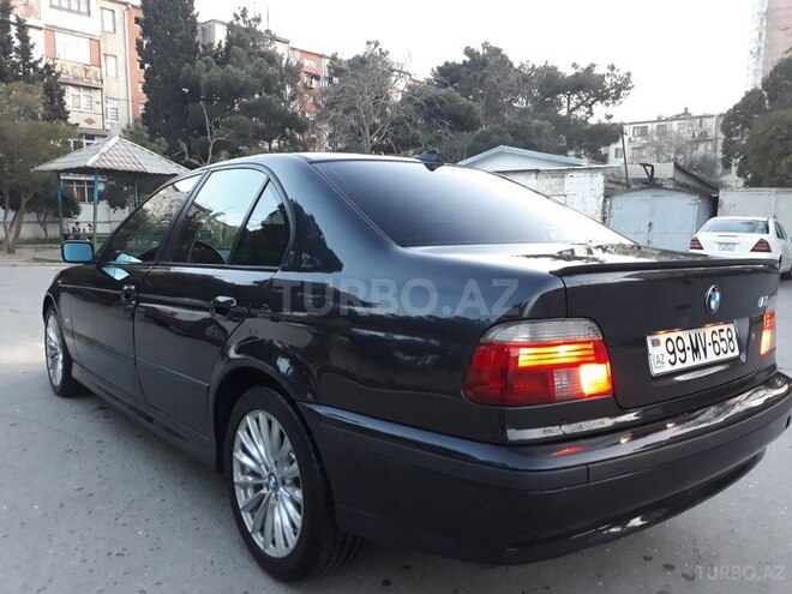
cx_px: 396
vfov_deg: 51.4
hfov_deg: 65.3
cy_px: 297
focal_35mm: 27
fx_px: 618
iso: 160
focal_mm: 3.71
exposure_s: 1/25
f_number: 1.7
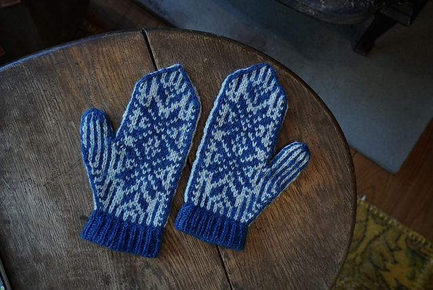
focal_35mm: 34
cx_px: 216
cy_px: 145
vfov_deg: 38.4
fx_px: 415
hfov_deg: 55.1
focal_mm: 23
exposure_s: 1/160
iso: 3200
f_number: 4
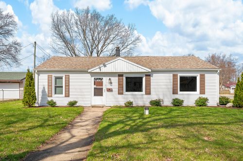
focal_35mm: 22
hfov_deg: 77.4
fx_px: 152
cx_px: 122
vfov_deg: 56.0
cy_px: 80
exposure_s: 1/250
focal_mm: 22.5
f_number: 10
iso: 250
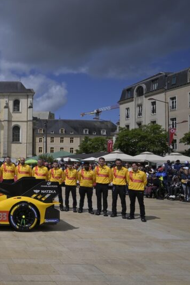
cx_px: -30
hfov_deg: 34.4
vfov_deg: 59.1
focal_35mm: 32
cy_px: 144
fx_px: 251
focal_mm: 20.5
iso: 400
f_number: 9
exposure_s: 1/3200
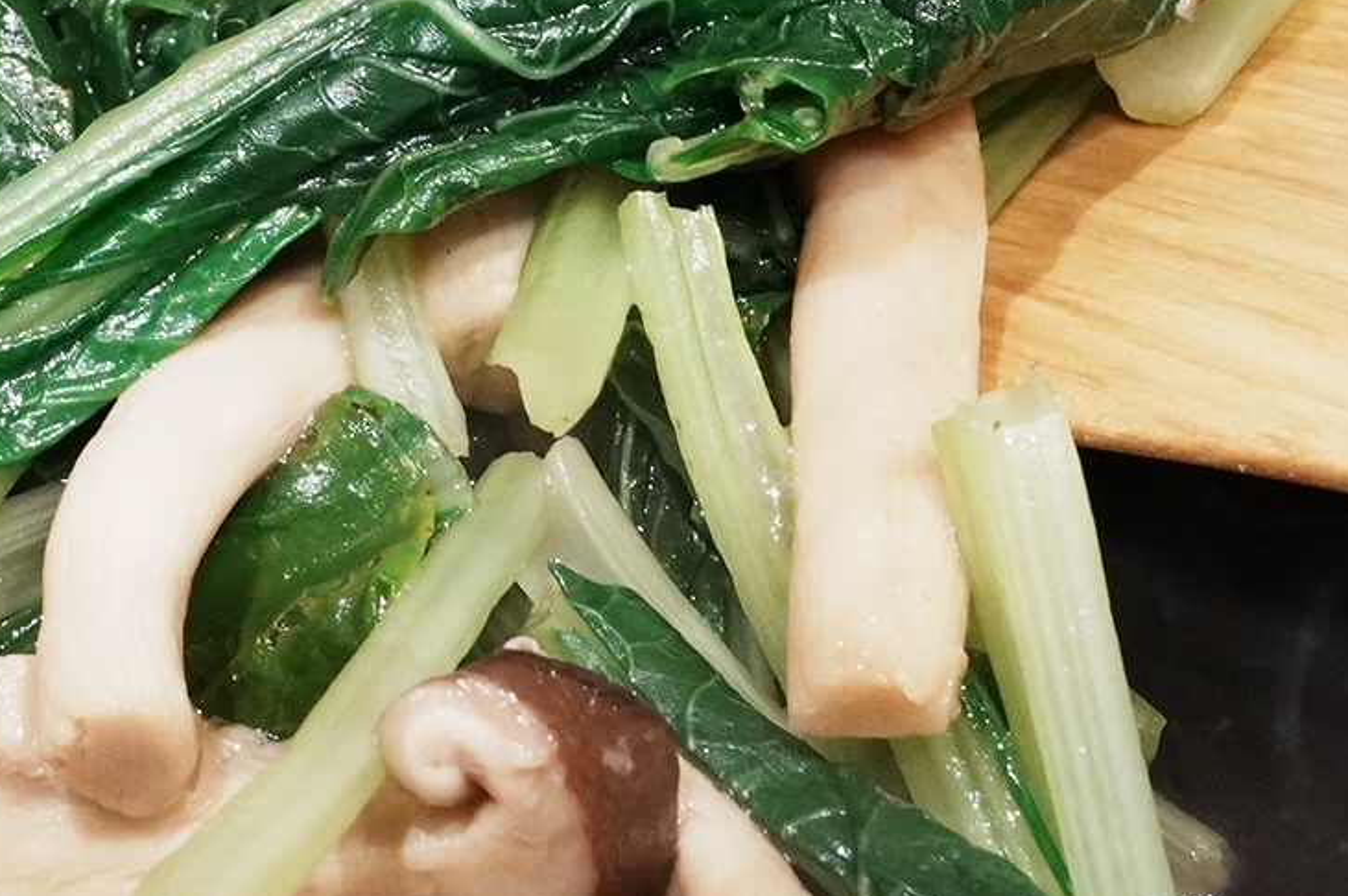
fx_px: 5013
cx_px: 430
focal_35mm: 134
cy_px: -74
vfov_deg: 10.1
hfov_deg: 15.3
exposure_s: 1/50
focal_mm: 46
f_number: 16
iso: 6400
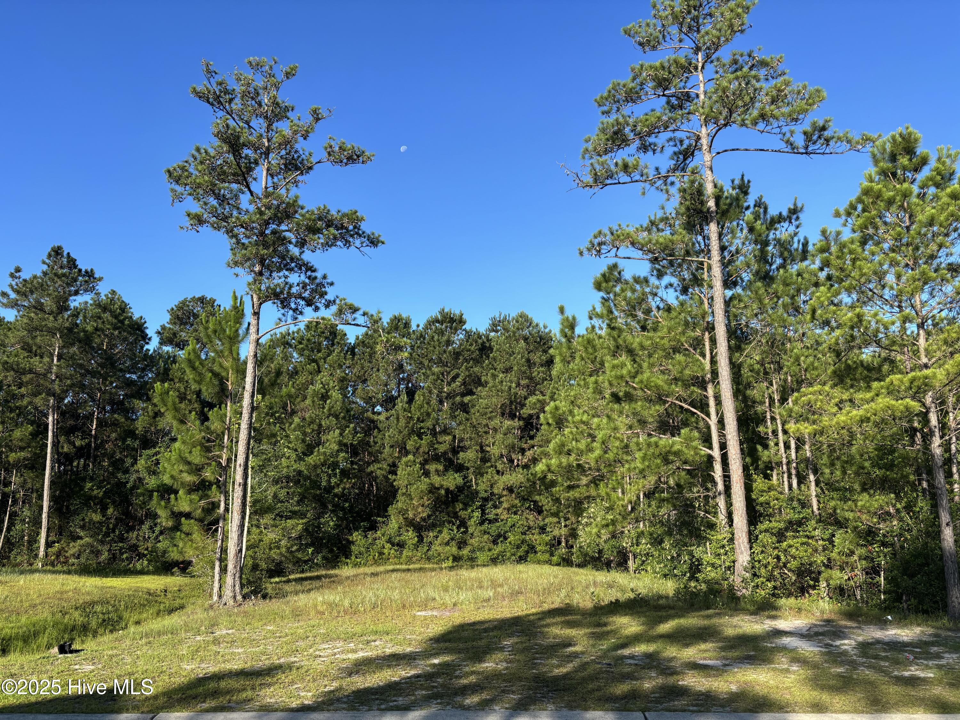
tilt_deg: +12.7
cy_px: 360
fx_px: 721
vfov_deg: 53.1
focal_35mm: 26
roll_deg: +0.4
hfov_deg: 67.3
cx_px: 480
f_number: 1.6
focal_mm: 5.96
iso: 50
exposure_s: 1/1522
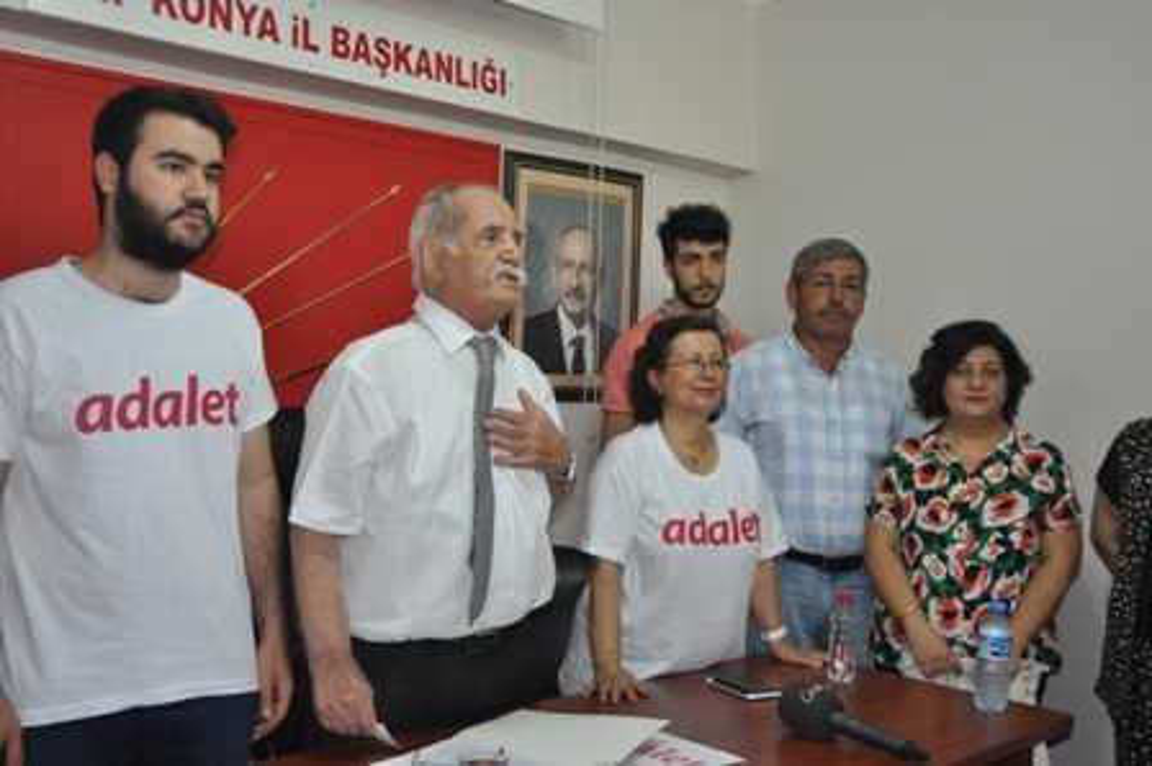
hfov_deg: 48.0
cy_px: 383
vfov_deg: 33.0
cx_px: 576
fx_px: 1295
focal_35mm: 40
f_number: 3.8
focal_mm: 27
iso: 800
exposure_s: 1/60
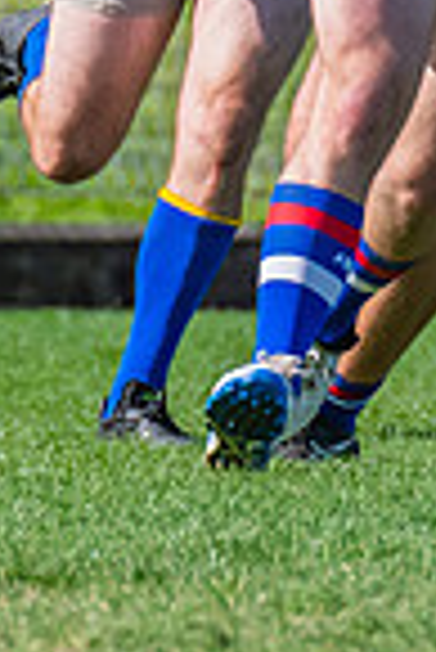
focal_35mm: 2831
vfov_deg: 0.7
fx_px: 51304
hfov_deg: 0.5
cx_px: 446
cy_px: 4
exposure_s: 1/1600
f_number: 7.1
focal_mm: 420
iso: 800
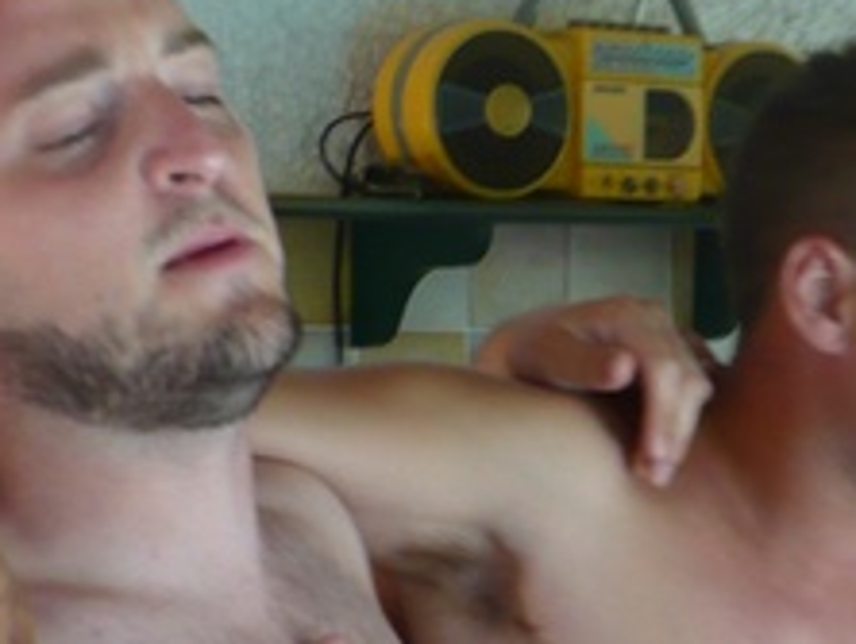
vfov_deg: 11.7
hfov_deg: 14.6
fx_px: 3119
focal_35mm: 126
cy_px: 544
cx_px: 1280
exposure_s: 1/40
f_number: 2.8
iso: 100
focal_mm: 5.8
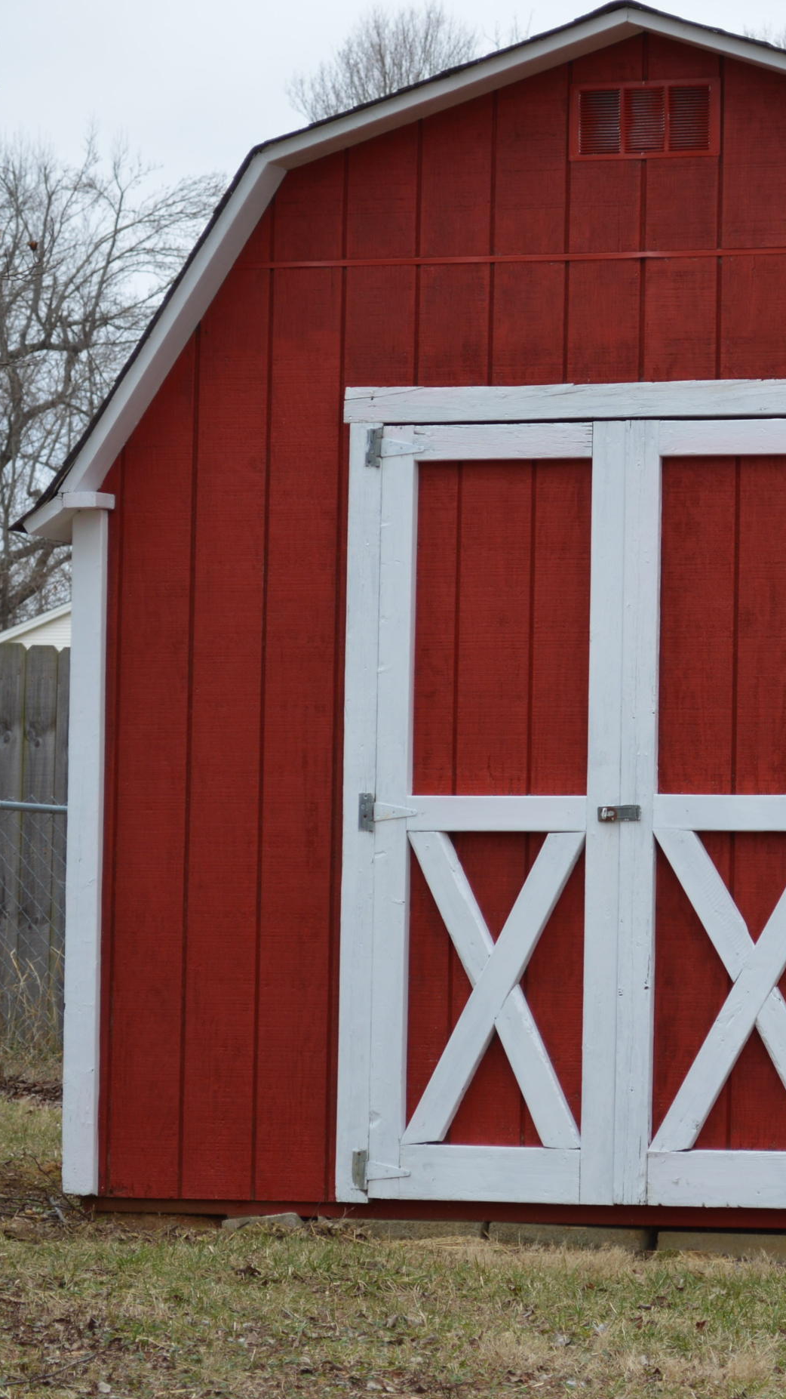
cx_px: 910
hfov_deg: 9.8
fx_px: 4521
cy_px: 667
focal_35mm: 122
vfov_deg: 17.6
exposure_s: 1/125
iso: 110
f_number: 5.6
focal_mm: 48
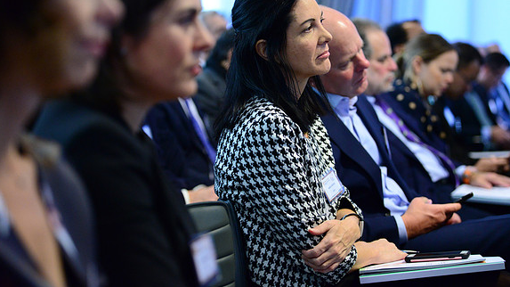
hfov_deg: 24.5
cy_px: 128
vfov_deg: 13.9
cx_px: 253
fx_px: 1176
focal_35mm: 87
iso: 4000
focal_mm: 82
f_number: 2.8
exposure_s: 1/125
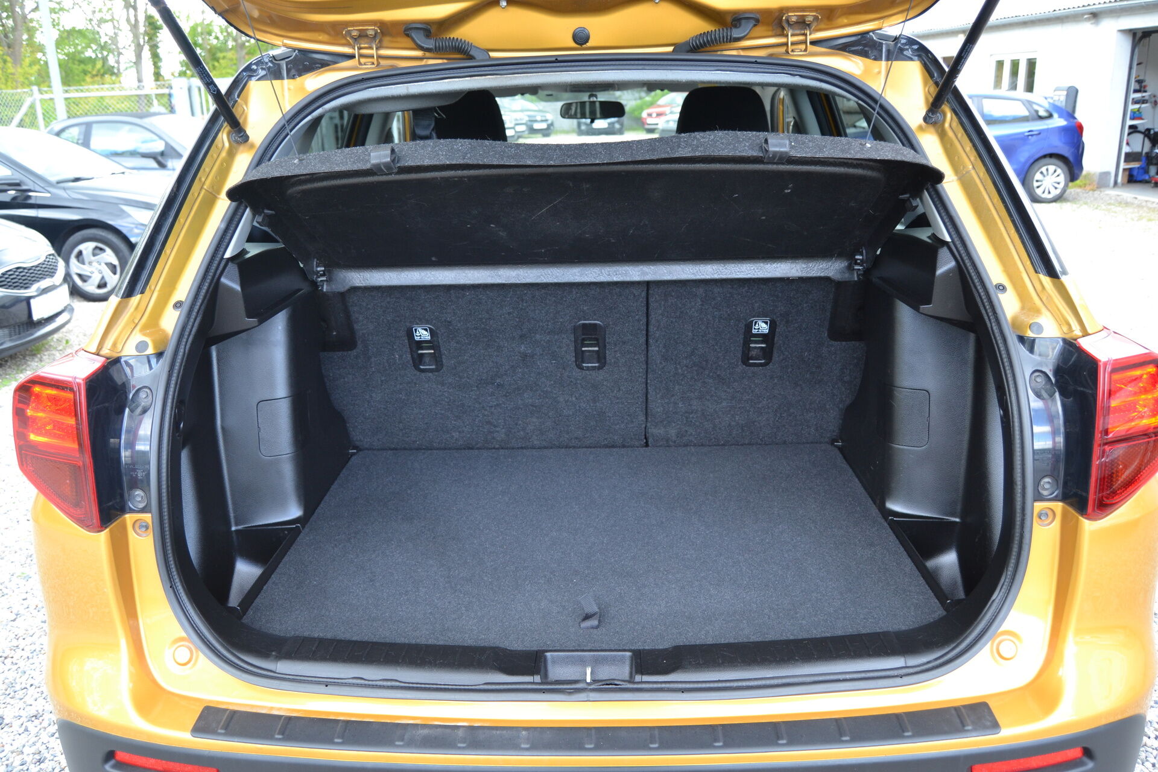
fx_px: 868
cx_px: 579
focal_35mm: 27
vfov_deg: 47.9
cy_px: 386
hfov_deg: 67.4
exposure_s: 1/100
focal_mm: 18
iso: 400
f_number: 5
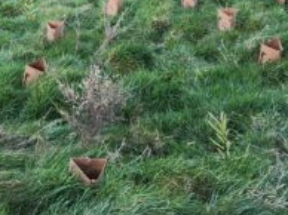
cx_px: 74
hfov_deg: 20.5
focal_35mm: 95
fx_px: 789
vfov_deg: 14.4
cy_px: -122
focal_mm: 5.4
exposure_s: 1/180
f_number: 1.8
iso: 25
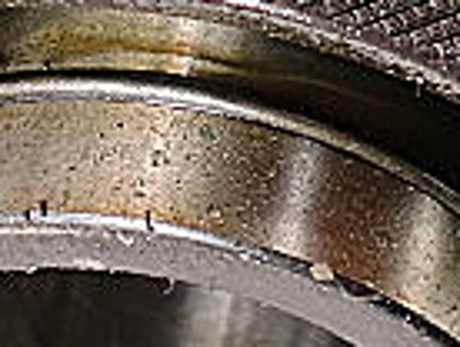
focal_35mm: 162
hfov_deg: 12.2
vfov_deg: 9.1
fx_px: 2157
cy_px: 27
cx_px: 310
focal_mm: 6.3
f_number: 3.1
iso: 80
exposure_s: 1/60
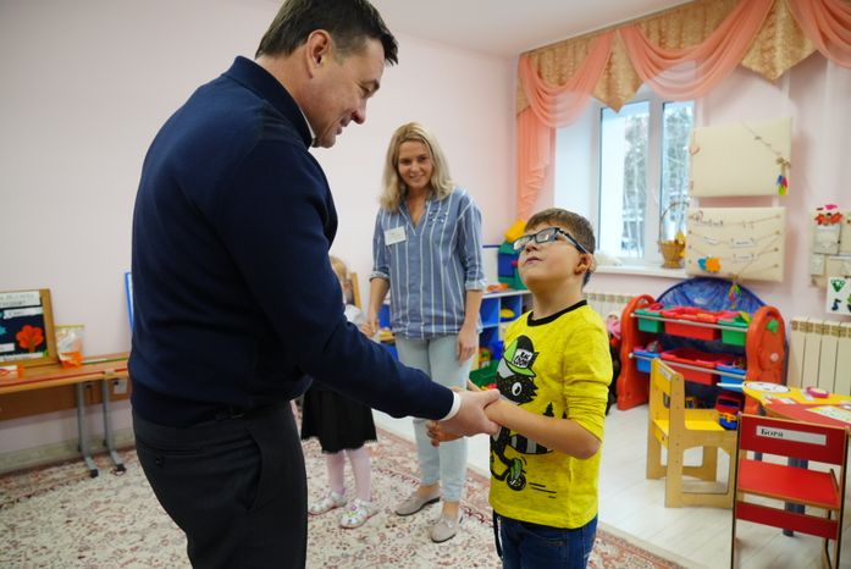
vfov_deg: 53.2
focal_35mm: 24
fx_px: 568
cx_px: 426
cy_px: 284
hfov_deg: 73.7
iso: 3200
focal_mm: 24
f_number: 4
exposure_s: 1/500
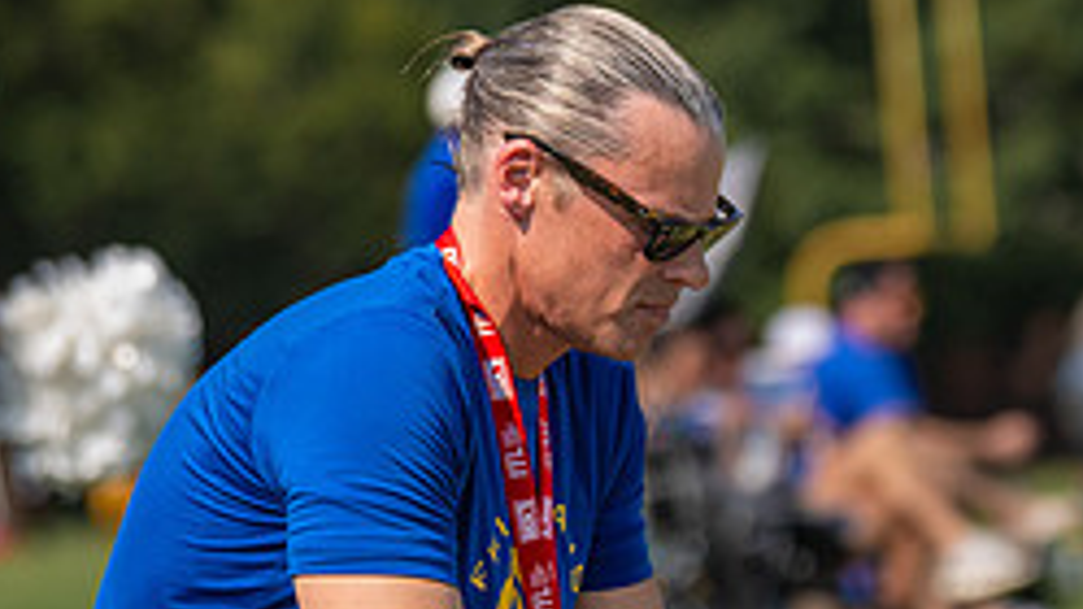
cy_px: 401
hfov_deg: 5.2
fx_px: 12031
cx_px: 567
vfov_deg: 2.9
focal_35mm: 419
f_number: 2.8
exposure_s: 1/4000
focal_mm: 107
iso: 160
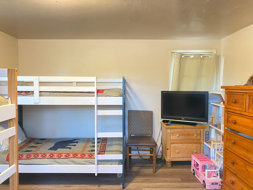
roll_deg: +0.2
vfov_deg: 53.1
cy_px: 95
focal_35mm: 26
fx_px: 190
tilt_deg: -2.4
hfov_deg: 67.3
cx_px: 126
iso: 500
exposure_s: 1/30
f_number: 1.8
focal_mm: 4.25
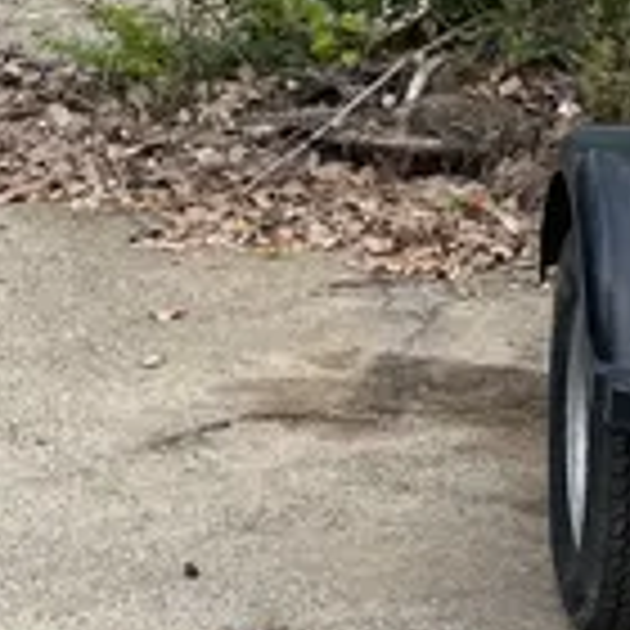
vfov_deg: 14.5
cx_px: 932
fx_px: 2471
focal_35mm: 120
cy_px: 502
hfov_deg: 13.7
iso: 50
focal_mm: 4.2
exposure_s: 1/940
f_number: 1.6
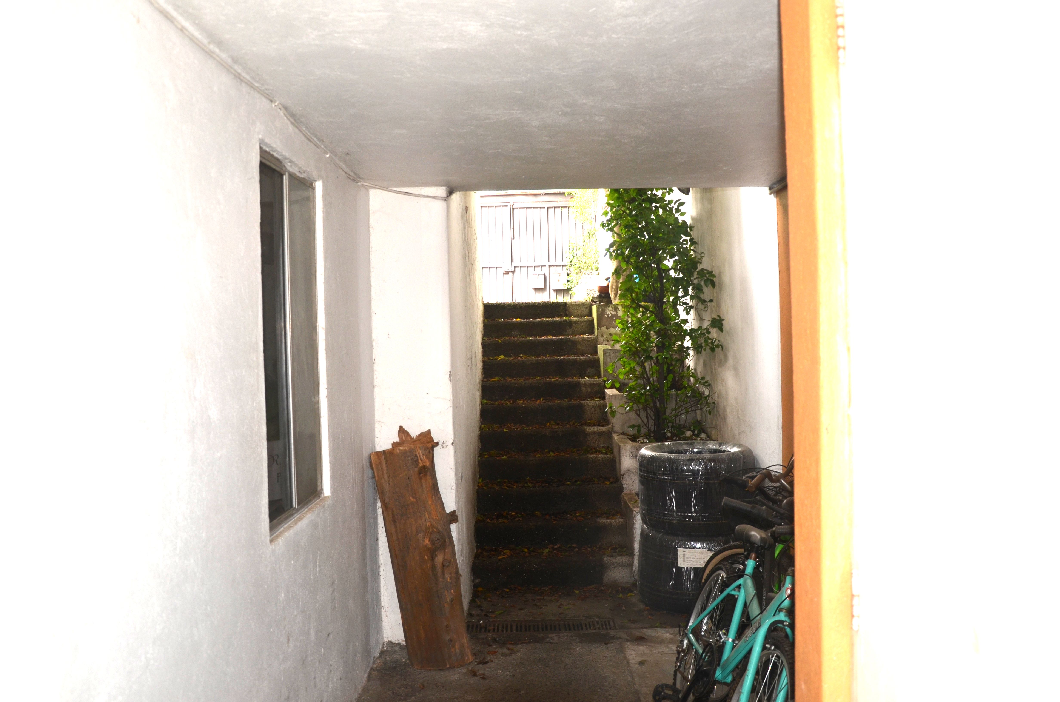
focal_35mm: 32
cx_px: 530
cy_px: 351
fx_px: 926
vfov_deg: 41.5
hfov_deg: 59.6
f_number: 3.8
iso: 200
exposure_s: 1/60
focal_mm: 21
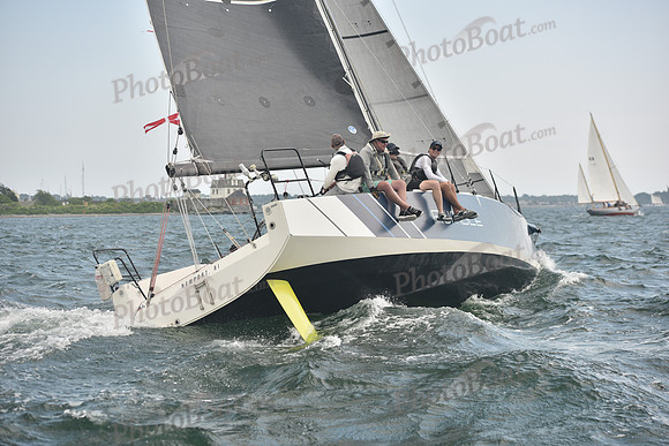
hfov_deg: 28.8
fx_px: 1301
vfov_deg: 19.5
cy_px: 223
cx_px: 334
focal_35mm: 70
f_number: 4
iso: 250
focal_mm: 70
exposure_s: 1/500
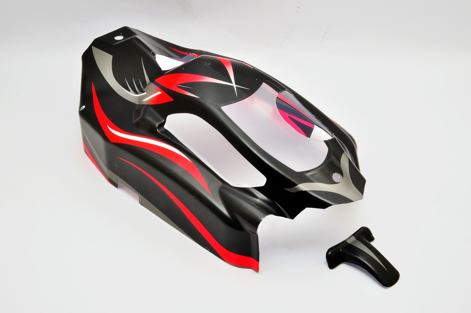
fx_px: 627
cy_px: 156
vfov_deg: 28.0
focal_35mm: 48
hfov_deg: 41.2
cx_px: 236
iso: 400
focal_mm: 32
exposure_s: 1/60
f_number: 29
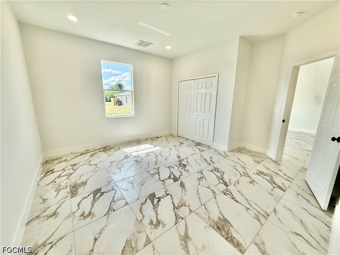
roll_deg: -1.4
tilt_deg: -11.7
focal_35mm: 14
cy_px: 128
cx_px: 170
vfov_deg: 85.7
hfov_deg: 102.1
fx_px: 138
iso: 50
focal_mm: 2.22
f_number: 2.2
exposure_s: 1/259
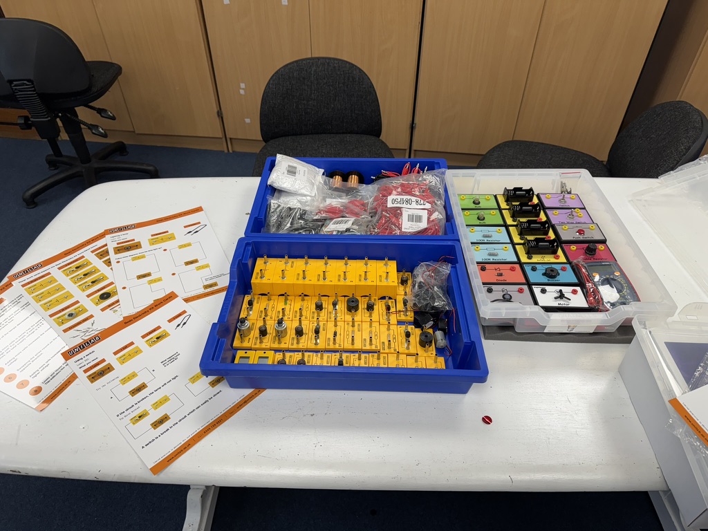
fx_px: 491
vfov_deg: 56.8
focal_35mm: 24
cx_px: 354
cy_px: 266
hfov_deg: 71.6
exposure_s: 1/128
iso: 50
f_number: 1.78
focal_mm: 6.76
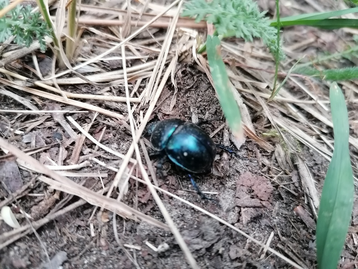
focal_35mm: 27
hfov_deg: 65.3
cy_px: 134
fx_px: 279
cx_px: 179
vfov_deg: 51.4
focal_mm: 4.75
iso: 500
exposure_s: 1/100
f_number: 1.8
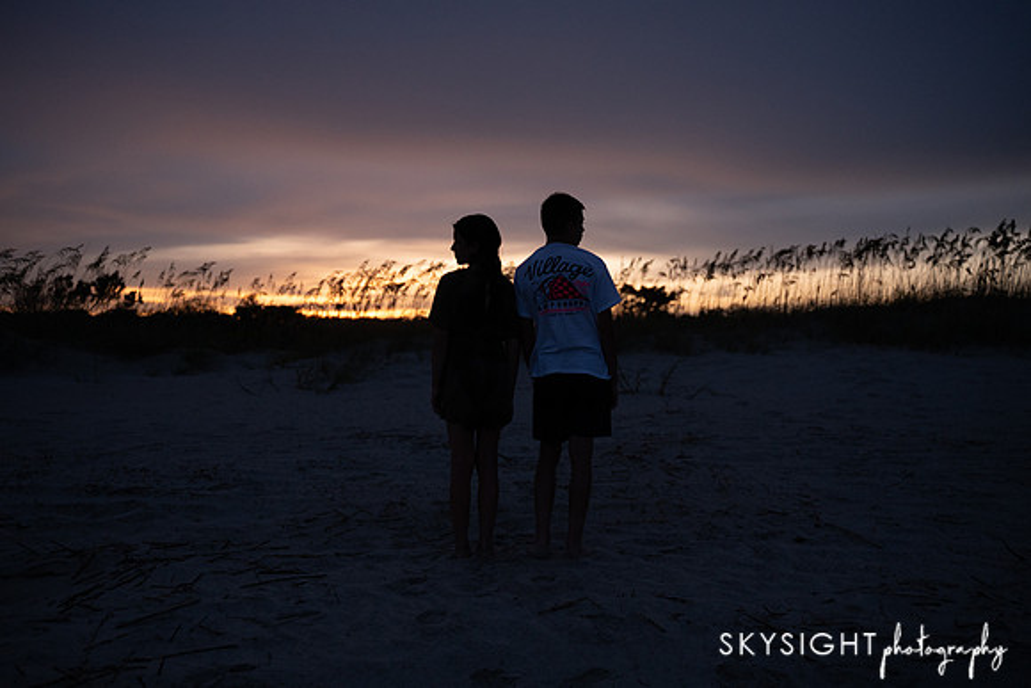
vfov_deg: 41.5
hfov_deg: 59.2
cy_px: 344
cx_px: 509
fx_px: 907
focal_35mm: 32
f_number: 2.8
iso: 2000
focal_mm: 31
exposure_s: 1/1000
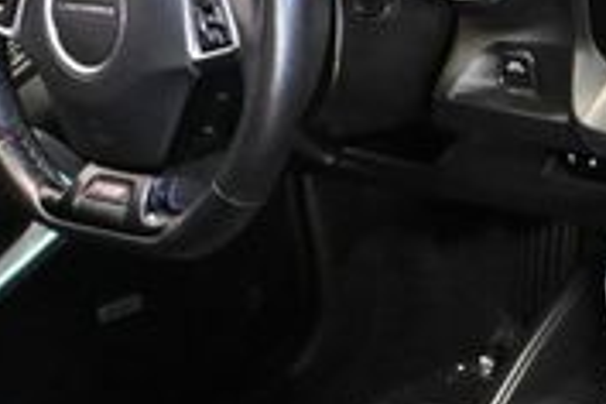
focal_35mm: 114
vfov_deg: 12.0
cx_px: 952
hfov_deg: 16.2
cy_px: 353
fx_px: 1916
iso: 6400
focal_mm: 21
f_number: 4
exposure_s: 1/60
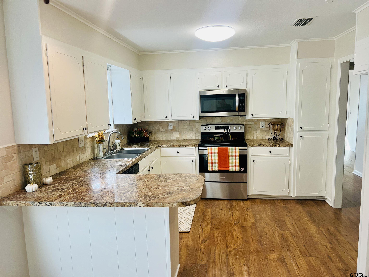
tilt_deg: -7.3
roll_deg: +1.2
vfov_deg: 53.1
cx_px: 184
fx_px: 277
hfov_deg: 67.3
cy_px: 138
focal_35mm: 26
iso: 100
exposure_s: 1/120
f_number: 1.5
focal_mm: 5.7
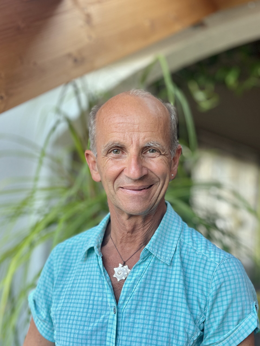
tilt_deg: +0.1
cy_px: 173
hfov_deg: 53.1
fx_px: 260
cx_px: 130
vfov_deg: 67.3
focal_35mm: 26
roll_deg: -4.4
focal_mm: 5.1
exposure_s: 1/122
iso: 100
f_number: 1.6
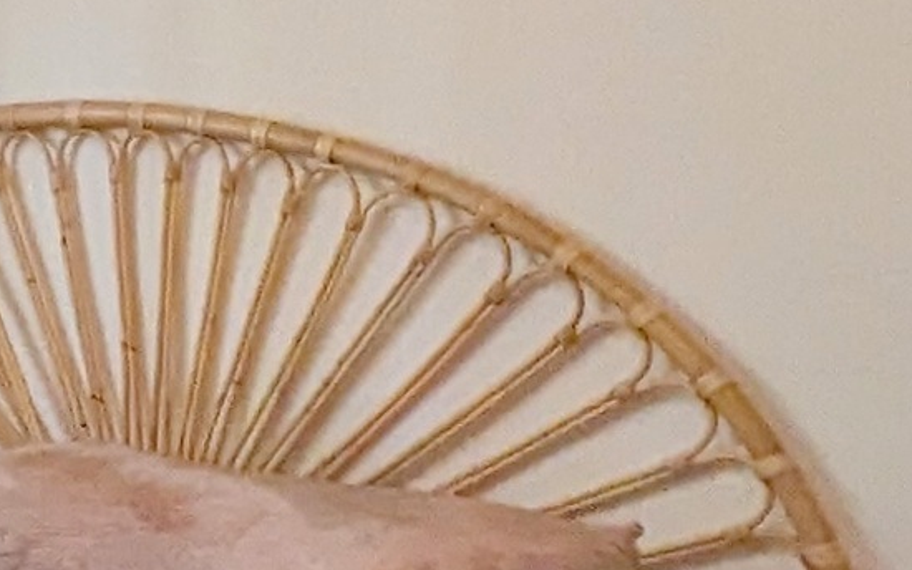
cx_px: -1325
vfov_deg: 10.3
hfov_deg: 12.6
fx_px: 3132
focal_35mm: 126
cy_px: -38
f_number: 2.2
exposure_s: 1/40
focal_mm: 2.35
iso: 112
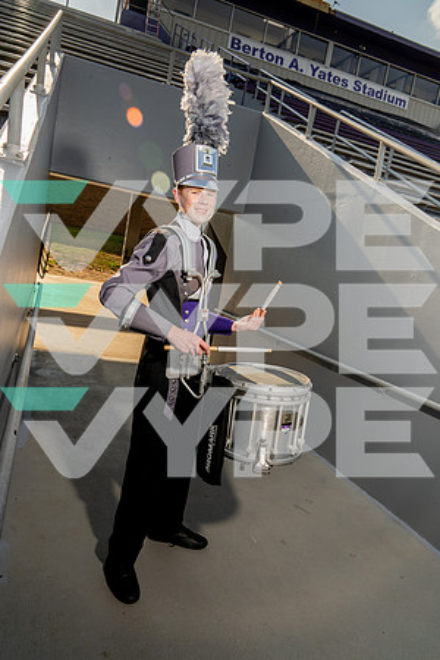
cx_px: 220
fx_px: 495
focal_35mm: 27
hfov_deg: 47.9
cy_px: 330
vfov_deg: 67.4
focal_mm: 27
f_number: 8
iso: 100
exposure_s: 1/250
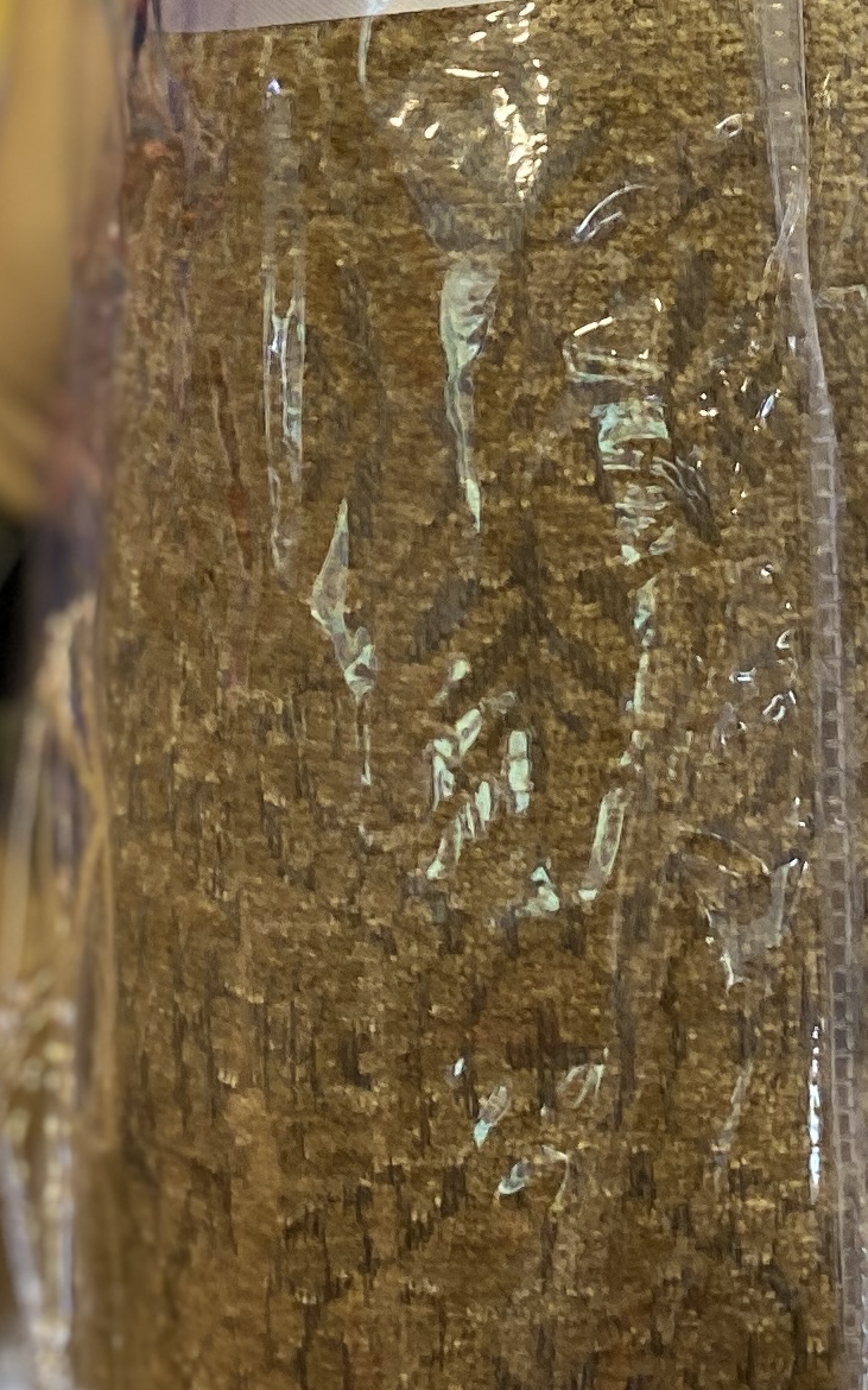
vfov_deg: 20.0
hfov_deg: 13.7
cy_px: -434
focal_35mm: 95
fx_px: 3597
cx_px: 724
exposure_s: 1/100
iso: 80
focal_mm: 4.25
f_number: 1.8
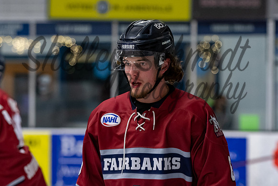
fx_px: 2031
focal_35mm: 263
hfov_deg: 7.8
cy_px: 68
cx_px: 136
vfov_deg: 5.2
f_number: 3.2
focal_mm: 130
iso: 2000
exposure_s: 1/800
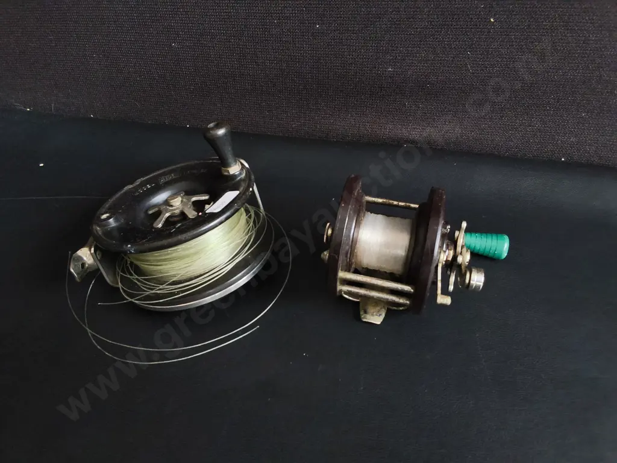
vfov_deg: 51.4
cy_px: 232
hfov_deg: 65.3
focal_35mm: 27
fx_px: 481
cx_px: 308
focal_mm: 2.87
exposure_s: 1/120
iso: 200
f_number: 2
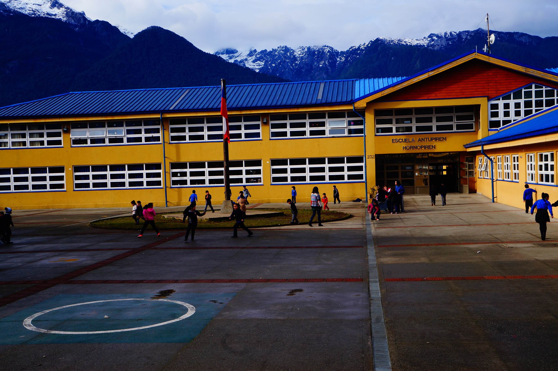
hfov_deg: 45.0
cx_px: 279
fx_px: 674
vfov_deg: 30.8
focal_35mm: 44
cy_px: 186
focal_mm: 29
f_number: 16
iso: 100
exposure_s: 1/80
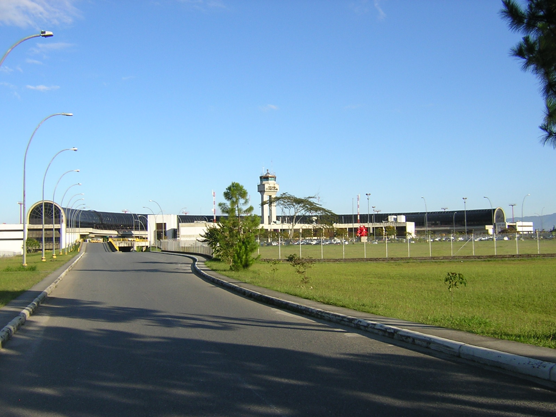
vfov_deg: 39.7
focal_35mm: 36
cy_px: 208
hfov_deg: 51.4
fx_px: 578
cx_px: 278
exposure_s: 1/234
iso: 100
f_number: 5.2
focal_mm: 4.7
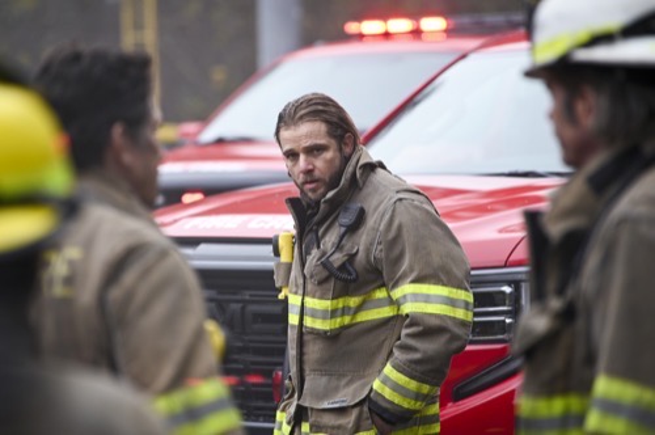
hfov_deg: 13.7
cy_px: 218
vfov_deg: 9.1
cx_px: 328
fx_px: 2726
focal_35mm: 150
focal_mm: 150
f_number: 2.8
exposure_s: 1/800
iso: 400
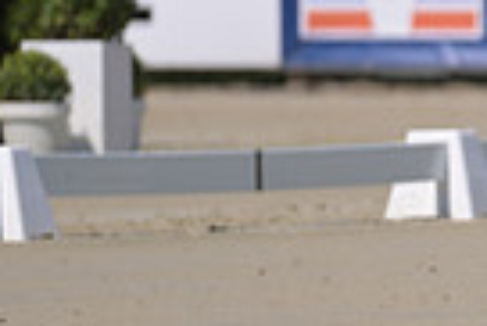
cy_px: -177
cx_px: 1021
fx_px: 20259
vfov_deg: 0.9
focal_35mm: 1496
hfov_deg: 1.4
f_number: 5
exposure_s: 1/1250
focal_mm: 350
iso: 160
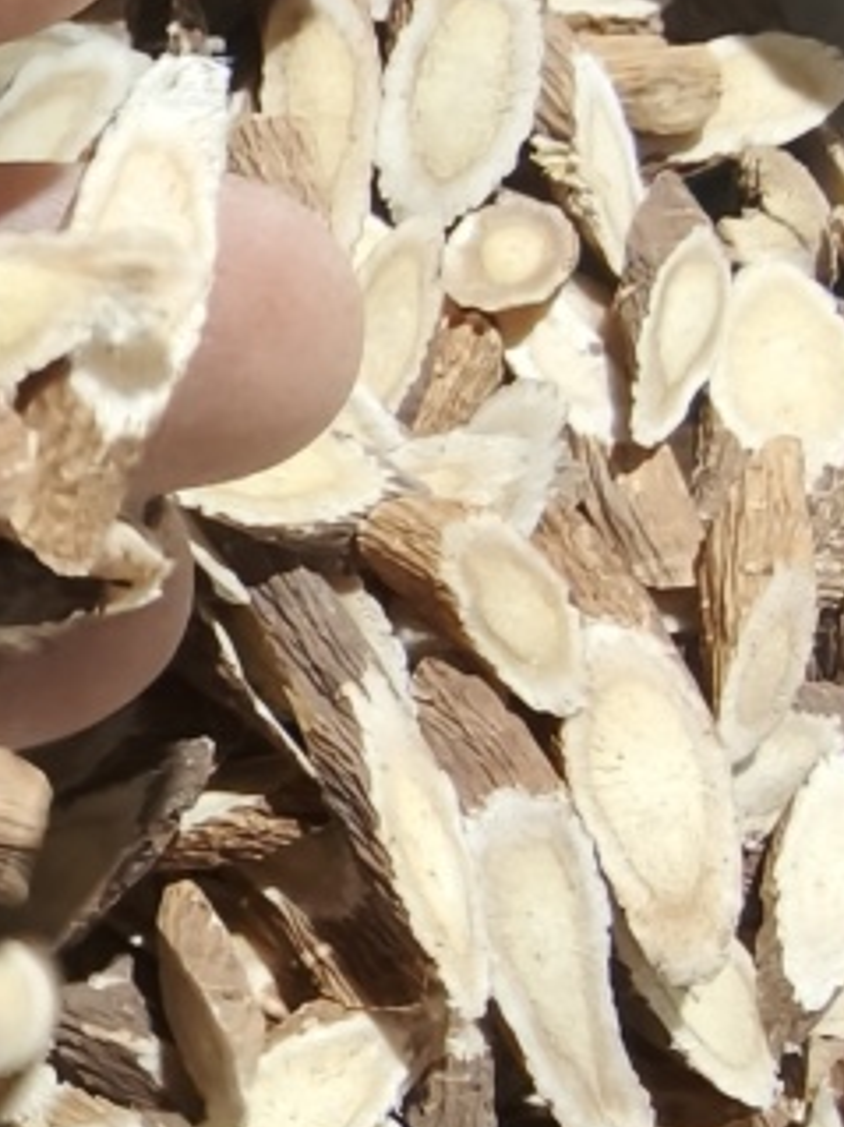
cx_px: -530
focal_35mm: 77
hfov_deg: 16.8
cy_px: 881
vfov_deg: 25.0
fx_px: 2505
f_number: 2
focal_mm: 2.32
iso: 500
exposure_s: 1/50
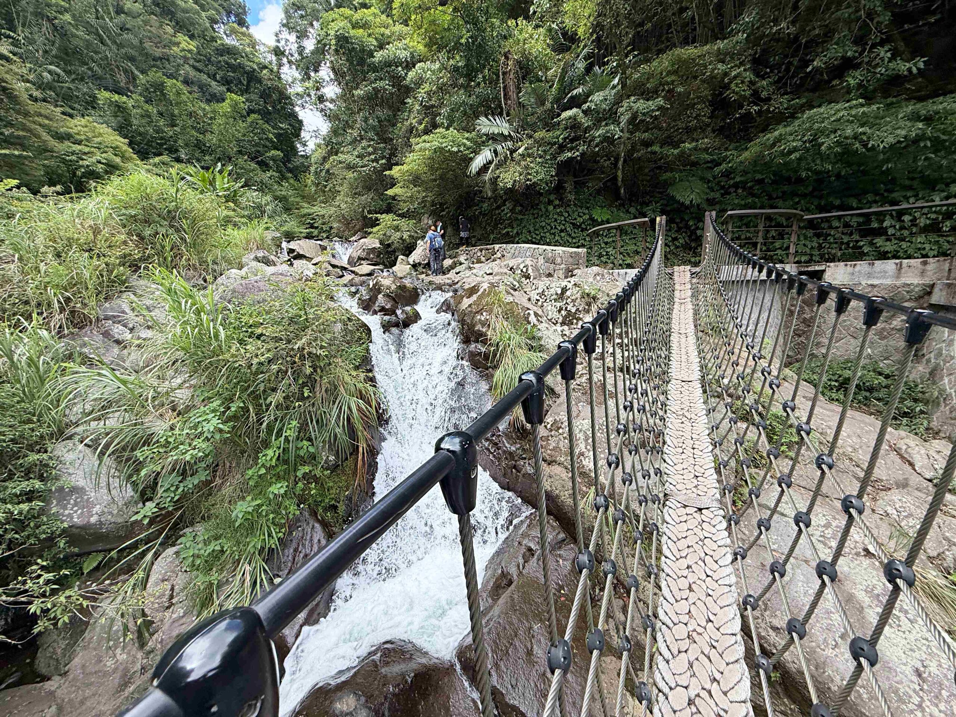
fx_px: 387
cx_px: 478
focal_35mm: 14
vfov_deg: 85.7
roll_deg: +2.6
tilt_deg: -11.4
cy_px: 358
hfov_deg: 102.1
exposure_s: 1/388
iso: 50
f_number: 2.2
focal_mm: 2.22
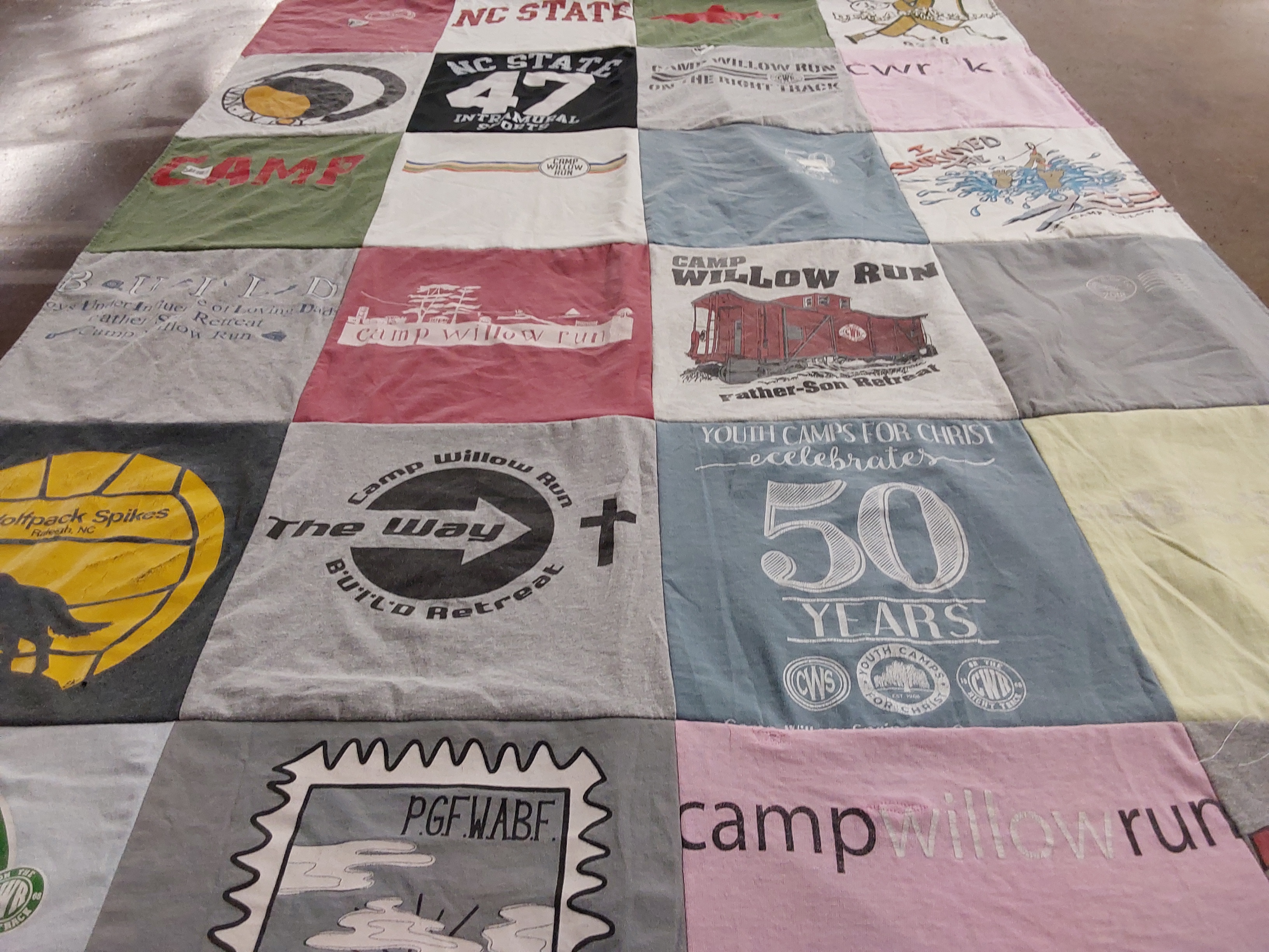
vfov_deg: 49.7
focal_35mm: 28
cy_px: 476
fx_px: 1026
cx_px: 634
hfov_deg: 63.4
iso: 80
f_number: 1.9
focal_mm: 2.91
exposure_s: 1/60
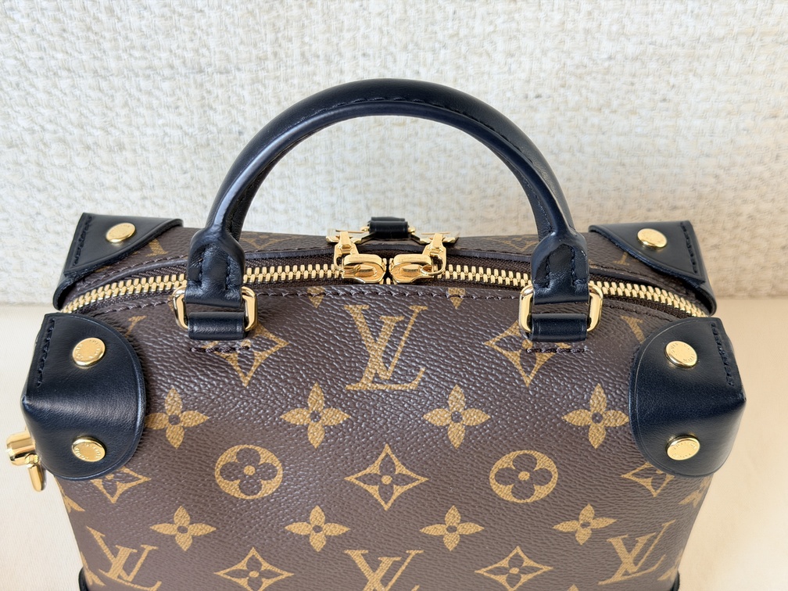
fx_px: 1093
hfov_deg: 39.7
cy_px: 296
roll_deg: -0.9
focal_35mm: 48
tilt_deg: -41.2
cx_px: 394
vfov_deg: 30.3
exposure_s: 1/60
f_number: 1.78
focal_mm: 6.76
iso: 100
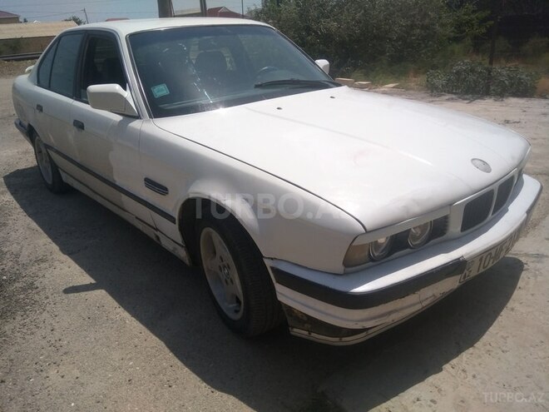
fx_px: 333
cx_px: 274
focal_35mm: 21
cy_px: 206
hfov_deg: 79.0
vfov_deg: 63.4
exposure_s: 1/2848
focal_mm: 3.57
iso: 100
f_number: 2
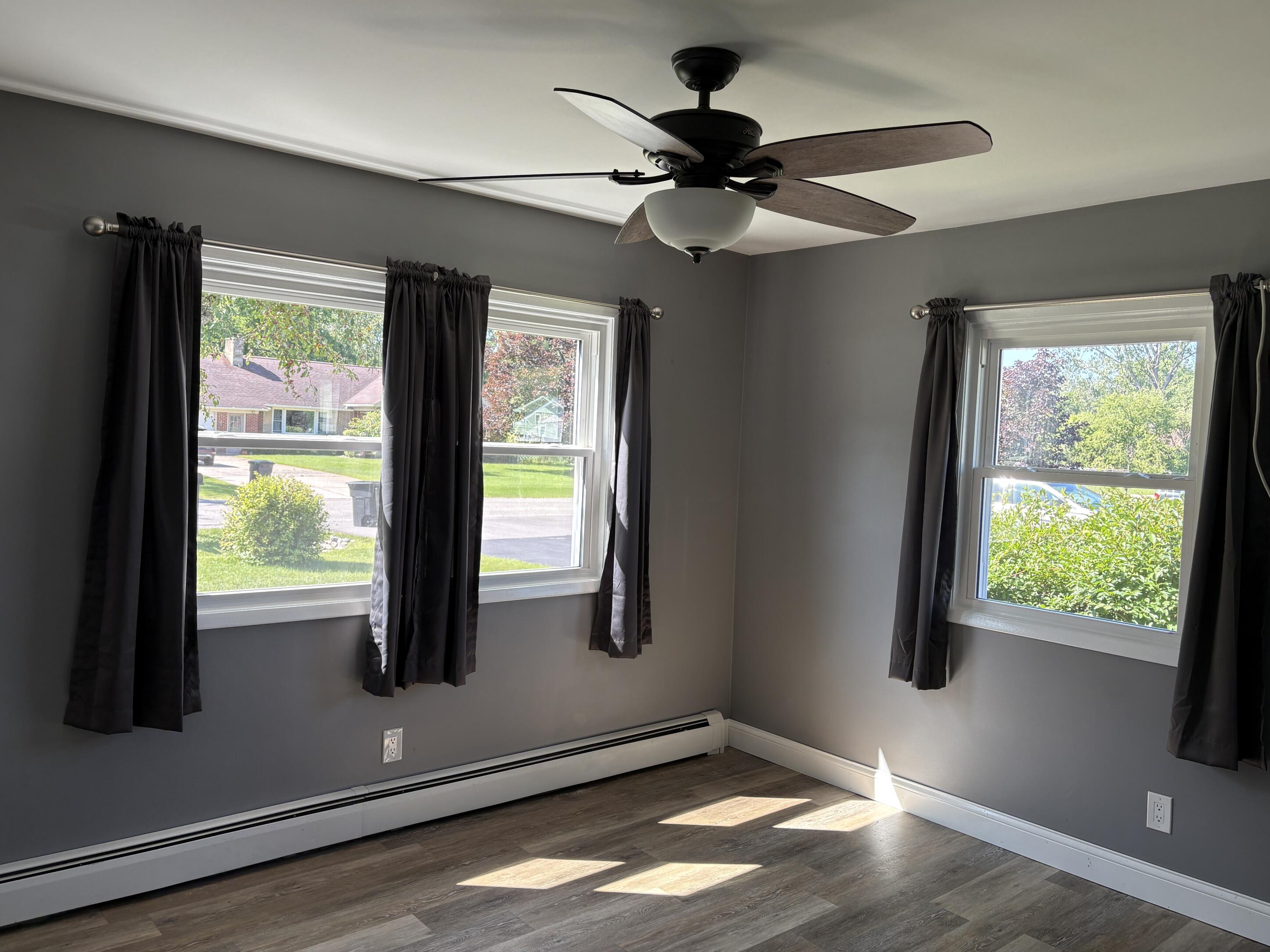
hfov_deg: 65.3
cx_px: 631
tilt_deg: -1.1
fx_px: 991
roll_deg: -2.2
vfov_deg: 51.4
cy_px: 463
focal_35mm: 27
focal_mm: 5.96
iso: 50
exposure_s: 1/127
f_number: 1.6
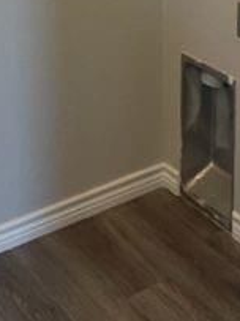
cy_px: -122
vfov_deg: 21.1
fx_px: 759
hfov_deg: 17.9
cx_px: 68
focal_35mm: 82
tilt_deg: -8.2
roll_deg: +0.7
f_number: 1.6
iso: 125
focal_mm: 4.2
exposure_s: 1/120
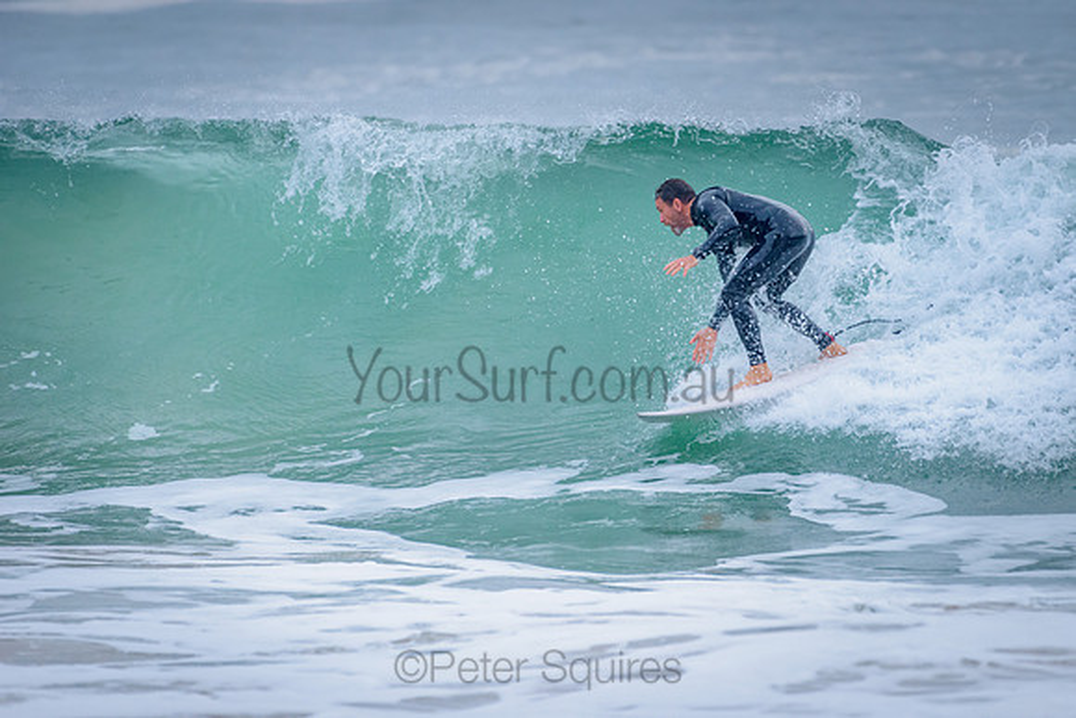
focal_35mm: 613
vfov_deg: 2.2
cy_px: 294
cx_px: 659
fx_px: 18323
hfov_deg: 3.4
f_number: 5.6
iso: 1000
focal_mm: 500
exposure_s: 1/2000
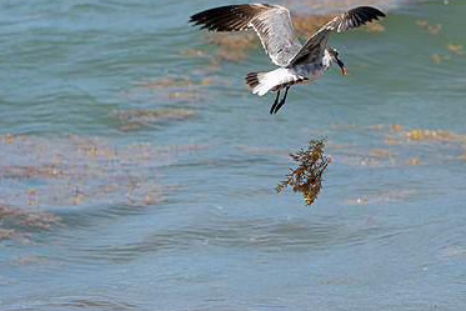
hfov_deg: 3.3
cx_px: 310
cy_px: 147
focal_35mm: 622
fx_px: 8054
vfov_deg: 2.2
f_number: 10
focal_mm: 400
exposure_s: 1/1250
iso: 640
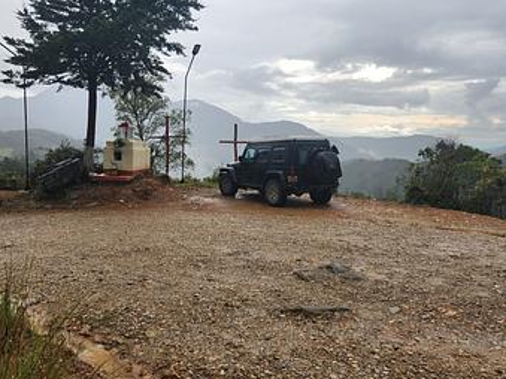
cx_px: 198
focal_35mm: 29
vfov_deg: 48.1
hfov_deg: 61.0
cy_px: 163
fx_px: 424
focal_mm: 5.4
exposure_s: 1/532
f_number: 1.8
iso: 20
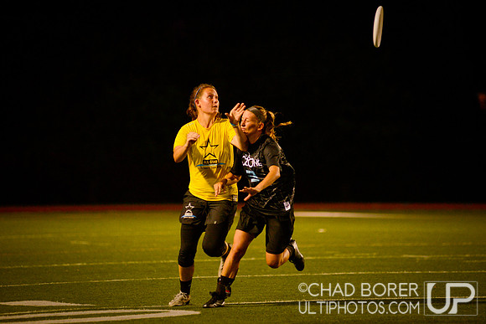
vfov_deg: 6.9
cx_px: 243
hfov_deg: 10.3
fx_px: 2701
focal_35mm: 200
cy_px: 162
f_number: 3.5
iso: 3200
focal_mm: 200
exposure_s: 1/500
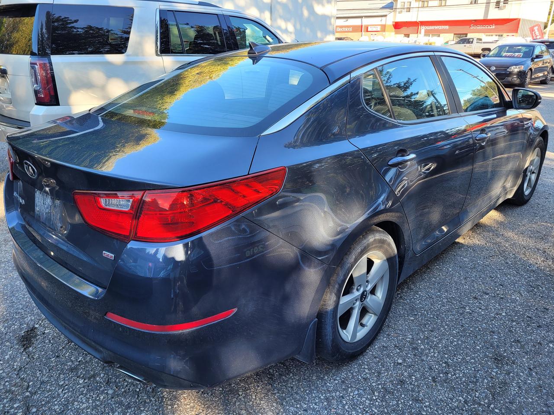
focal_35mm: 26
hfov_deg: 67.3
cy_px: 208
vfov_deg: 53.1
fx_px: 416
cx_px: 277
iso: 40
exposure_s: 1/176
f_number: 1.8
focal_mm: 5.4
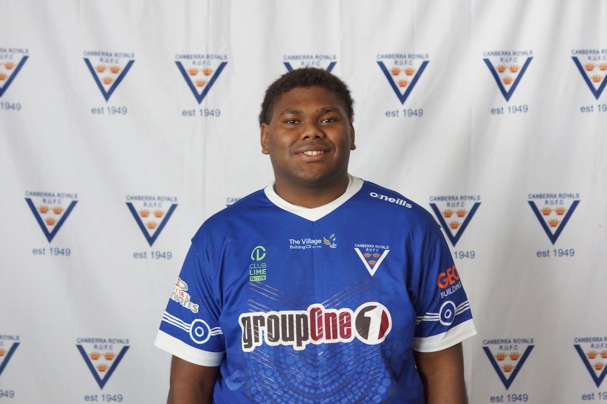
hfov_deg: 27.0
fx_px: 1264
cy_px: 202
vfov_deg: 18.2
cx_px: 304
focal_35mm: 75
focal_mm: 50
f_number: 2.8
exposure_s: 1/160
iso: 1600
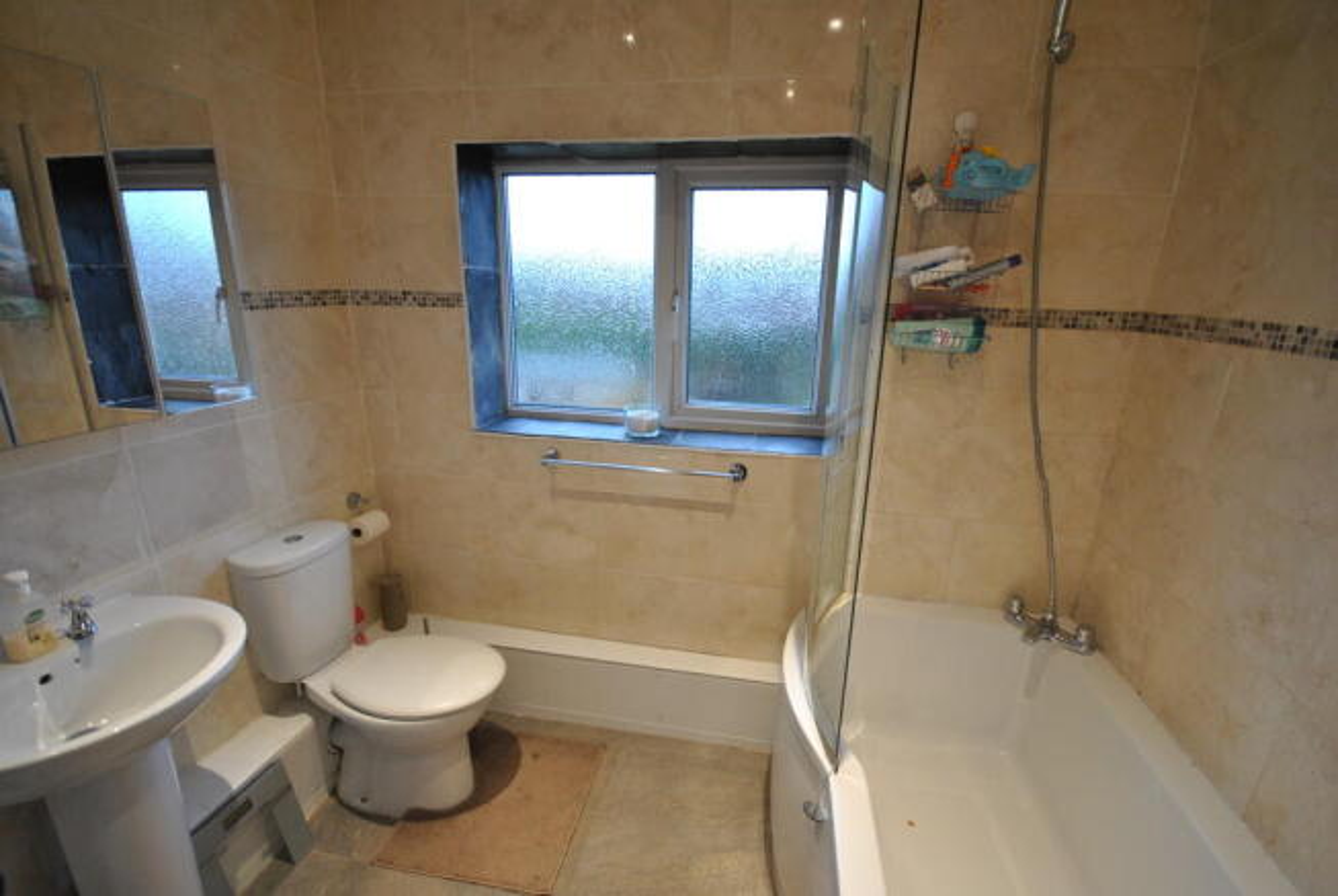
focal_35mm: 15
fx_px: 558
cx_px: 669
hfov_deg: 100.3
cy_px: 448
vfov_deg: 77.5
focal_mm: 10
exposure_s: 1/30
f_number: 4
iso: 500
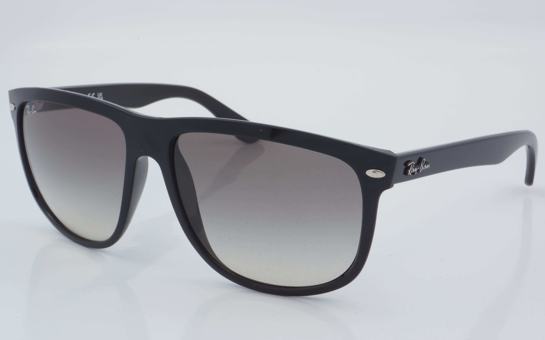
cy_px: 179
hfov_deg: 26.8
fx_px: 1144
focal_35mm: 77
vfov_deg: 16.9
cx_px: 271
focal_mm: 50
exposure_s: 1/4
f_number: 32
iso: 100
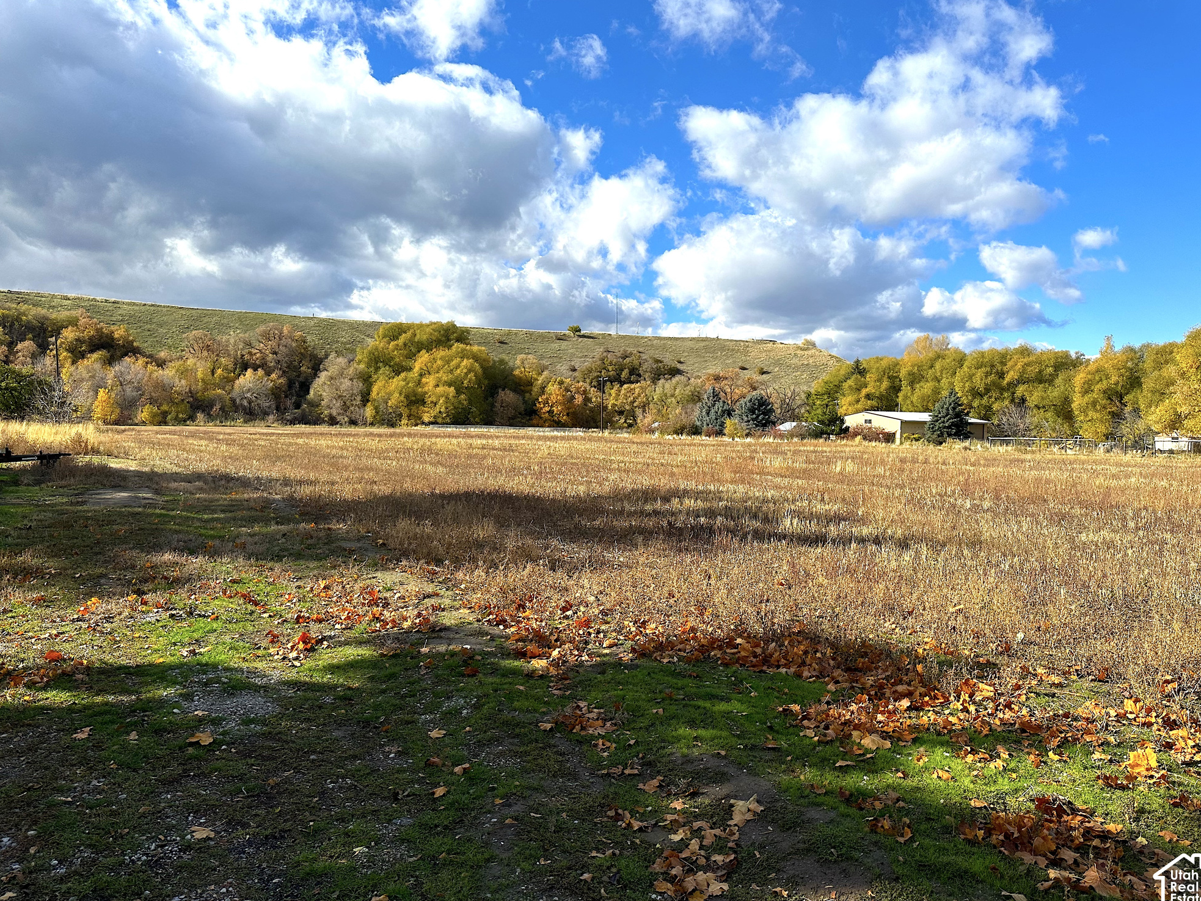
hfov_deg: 69.4
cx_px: 608
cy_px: 458
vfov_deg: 54.9
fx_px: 867
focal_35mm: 25
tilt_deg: -3.2
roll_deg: -1.2
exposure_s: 1/4348
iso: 80
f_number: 1.78
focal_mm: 6.86
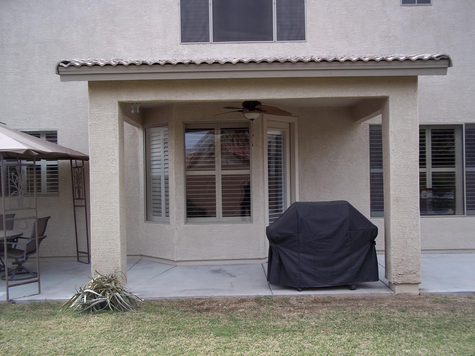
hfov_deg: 51.4
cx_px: 238
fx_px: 494
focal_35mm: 36
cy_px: 178
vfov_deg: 39.7
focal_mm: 6.5
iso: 80
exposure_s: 1/500
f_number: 3.1
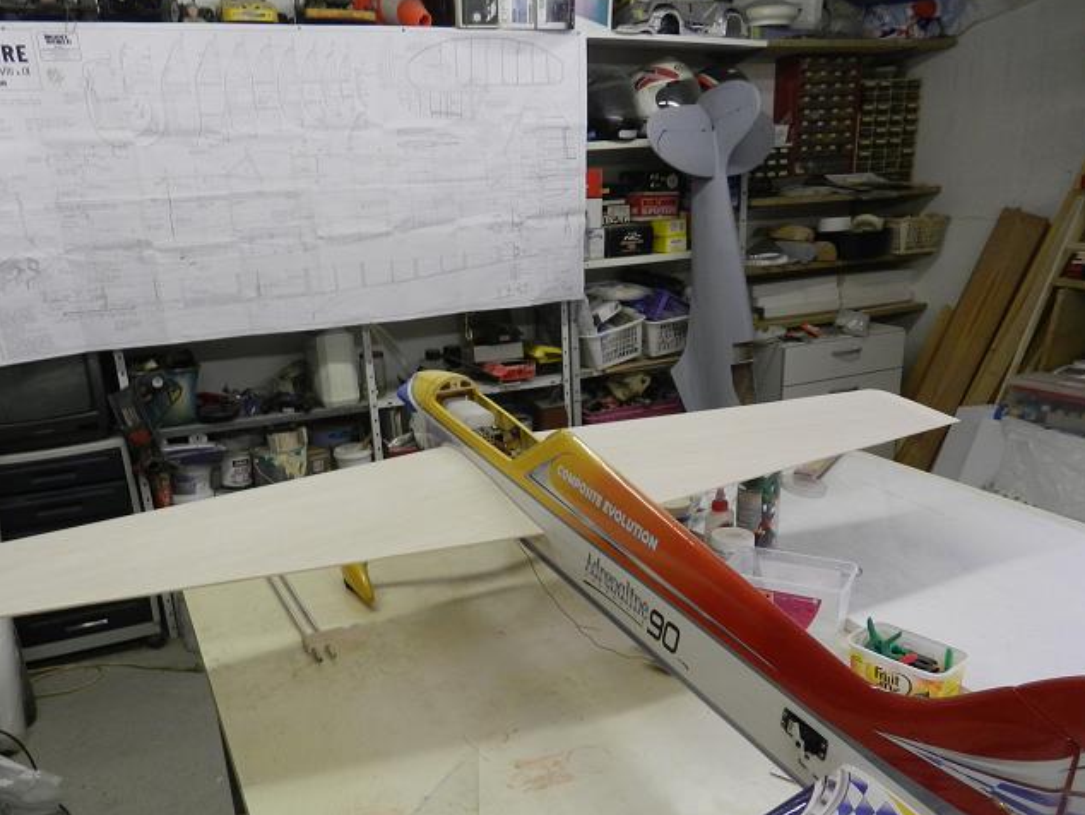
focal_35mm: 29
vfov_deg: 47.9
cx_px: 507
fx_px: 909
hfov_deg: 61.6
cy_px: 495
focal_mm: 4
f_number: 3.4
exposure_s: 1/30
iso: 200
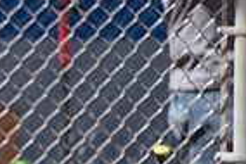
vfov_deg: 1.7
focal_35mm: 818
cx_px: -246
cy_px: 127
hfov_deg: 2.5
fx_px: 5595
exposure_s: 1/2000
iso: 200
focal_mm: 200
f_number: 3.2
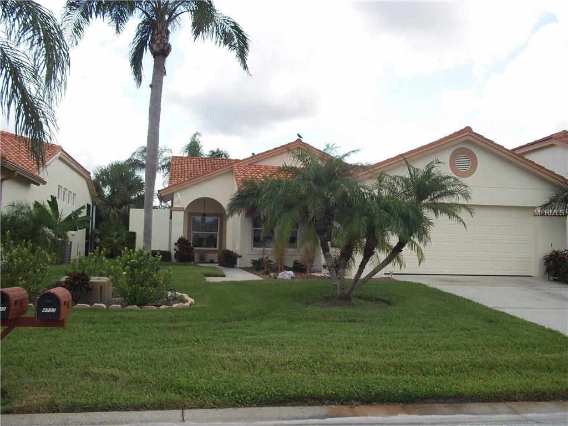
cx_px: 284
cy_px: 213
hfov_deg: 51.4
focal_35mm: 36
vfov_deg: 39.7
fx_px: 591
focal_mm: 6.5
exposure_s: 1/125
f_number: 8
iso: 80
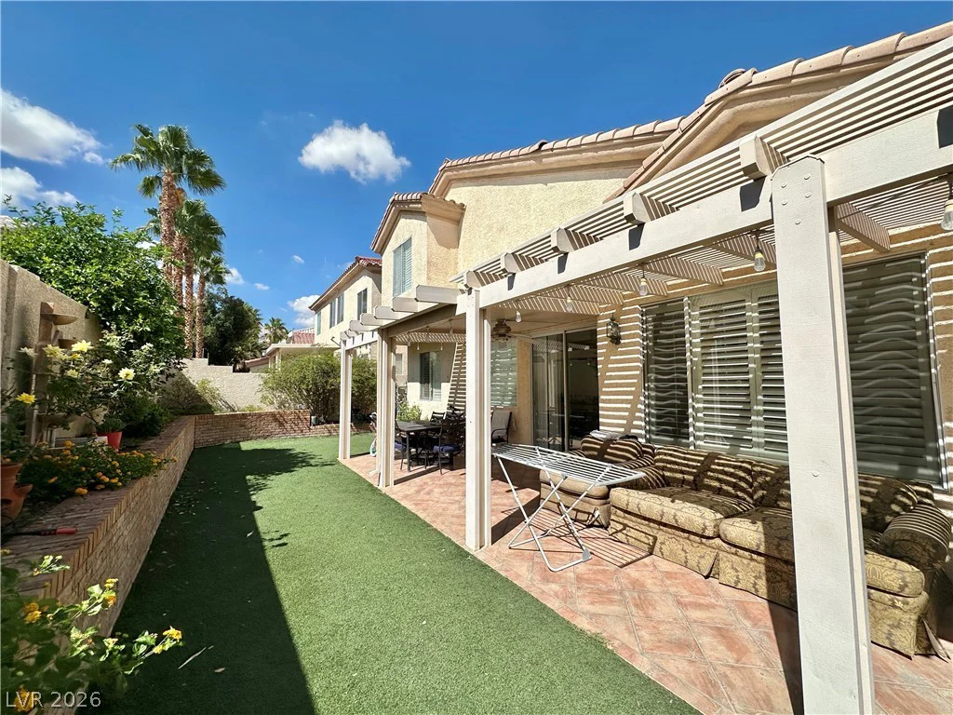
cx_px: 476
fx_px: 385
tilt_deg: +4.0
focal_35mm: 14
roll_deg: +0.7
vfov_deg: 85.7
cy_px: 358
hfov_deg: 102.1
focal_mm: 2.22
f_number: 2.2
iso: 50
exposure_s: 1/3205
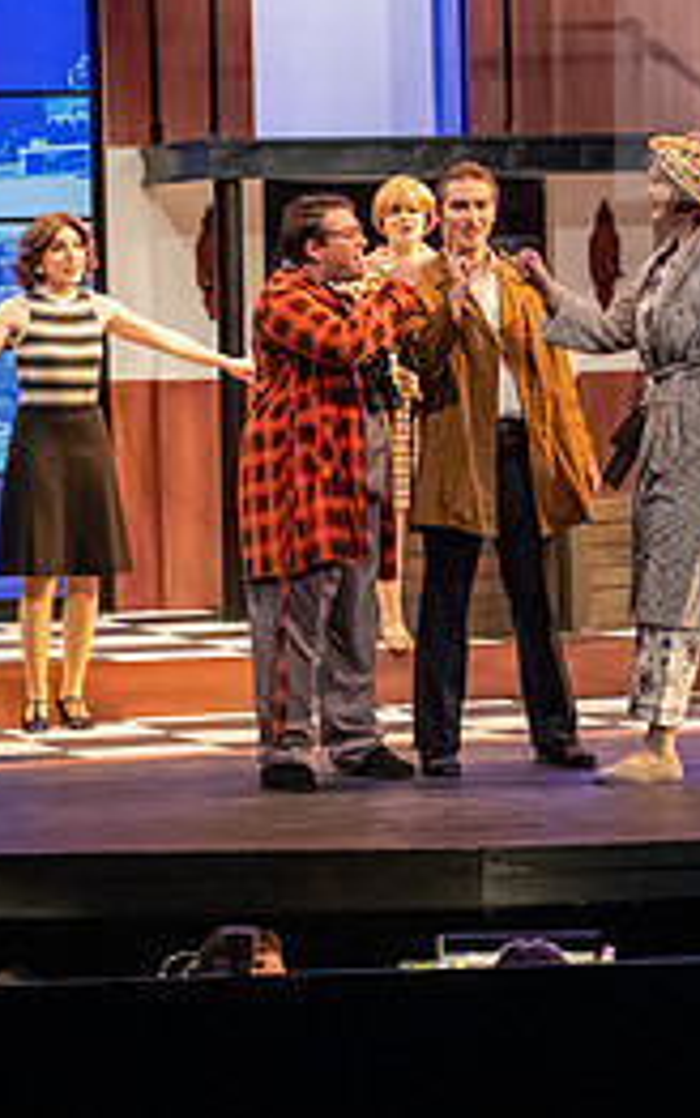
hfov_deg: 8.3
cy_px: 361
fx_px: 4817
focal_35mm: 158
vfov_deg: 13.2
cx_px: 487
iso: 4000
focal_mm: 70
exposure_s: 1/200
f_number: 3.2
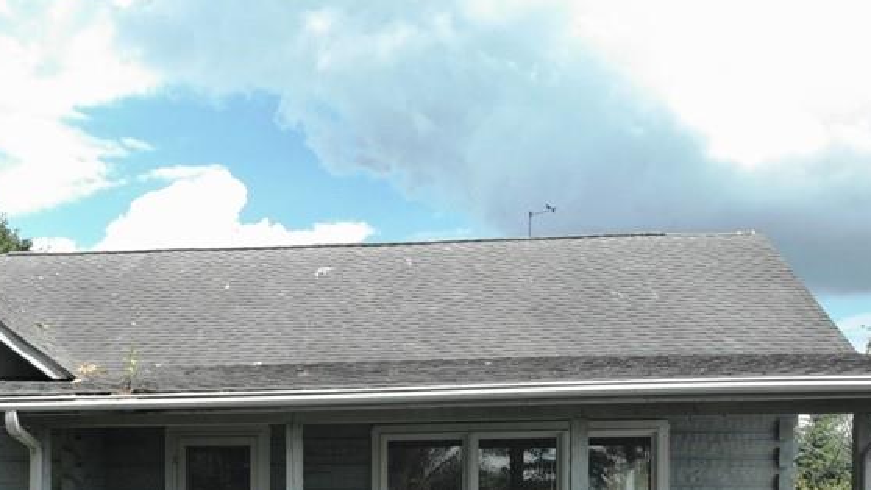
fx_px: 1109
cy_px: 537
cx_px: 206
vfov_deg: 23.4
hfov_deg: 41.5
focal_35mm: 48
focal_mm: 4.5
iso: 100
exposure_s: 1/30
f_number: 2.8
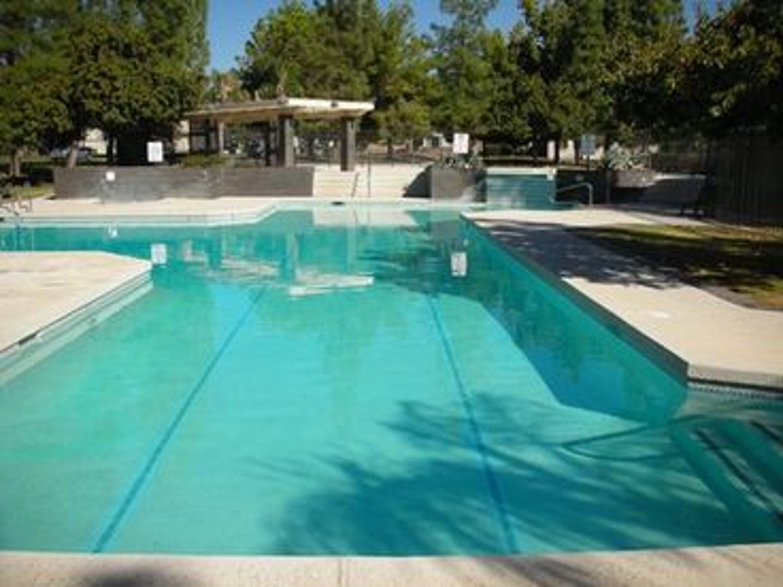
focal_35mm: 35
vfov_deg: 40.7
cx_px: 392
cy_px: 294
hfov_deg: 52.6
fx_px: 792
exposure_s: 1/107
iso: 50
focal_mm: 5.8
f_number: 8.5
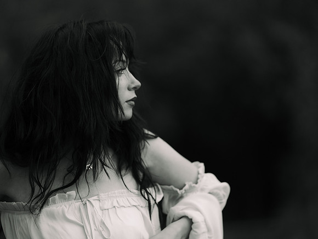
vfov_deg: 6.9
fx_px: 1988
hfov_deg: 9.1
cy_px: 120
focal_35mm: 216
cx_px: 159
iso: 640
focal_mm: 200
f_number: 2.8
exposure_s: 1/160
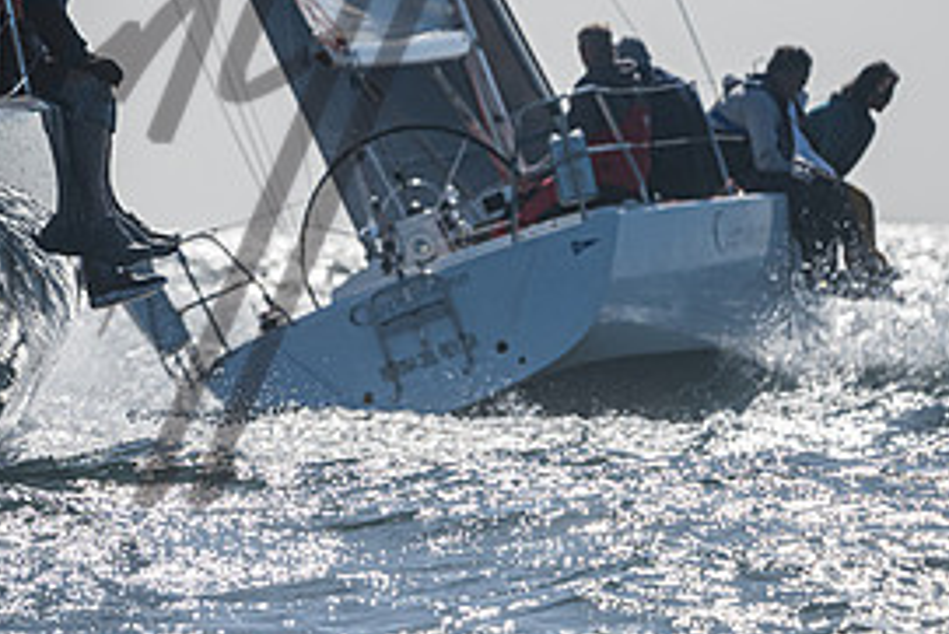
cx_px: -275
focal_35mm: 743
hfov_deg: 2.8
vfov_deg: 1.9
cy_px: 194
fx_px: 19596
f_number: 6.3
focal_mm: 260
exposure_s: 1/5000
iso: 400
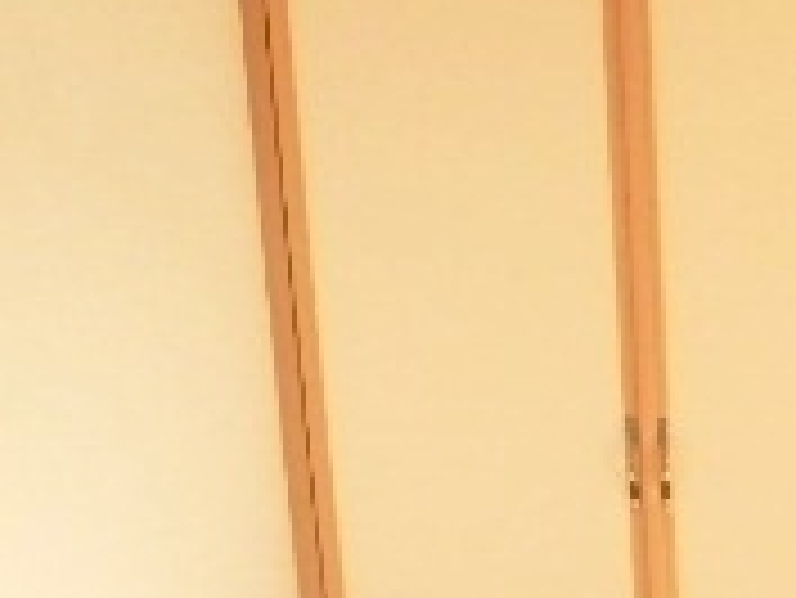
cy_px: 337
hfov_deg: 20.6
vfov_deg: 19.4
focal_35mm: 76
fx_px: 1749
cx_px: 1295
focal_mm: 3.7
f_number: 3.5
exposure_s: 1/60
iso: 200
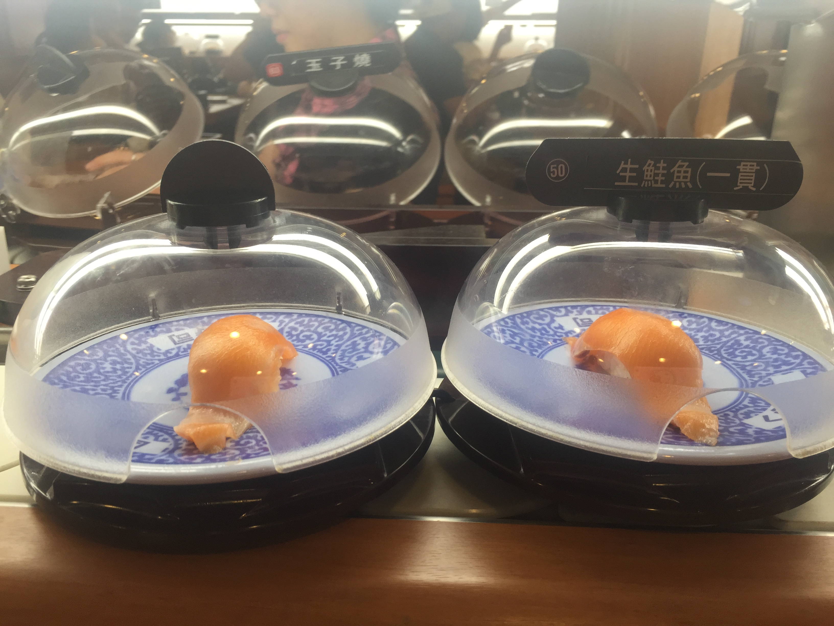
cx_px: 417
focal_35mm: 29
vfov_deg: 48.2
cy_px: 313
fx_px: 699
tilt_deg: -22.9
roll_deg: -0.6
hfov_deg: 61.7
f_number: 2.2
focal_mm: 4.15
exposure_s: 1/120
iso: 50
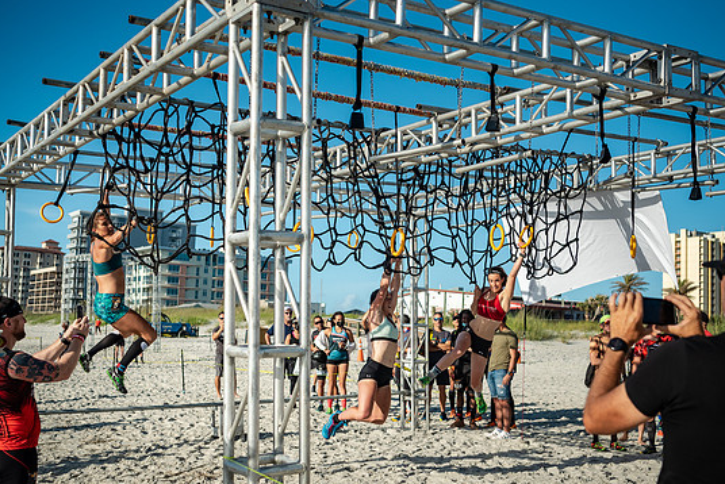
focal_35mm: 44
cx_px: 365
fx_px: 887
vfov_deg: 30.5
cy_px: 252
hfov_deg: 44.5
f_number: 2.8
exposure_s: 1/4000
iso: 400
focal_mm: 32
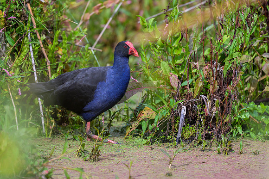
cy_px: 86
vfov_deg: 1.8
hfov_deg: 2.8
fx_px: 5572
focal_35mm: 746
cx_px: 122
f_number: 4
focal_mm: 560
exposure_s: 1/4000
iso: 900
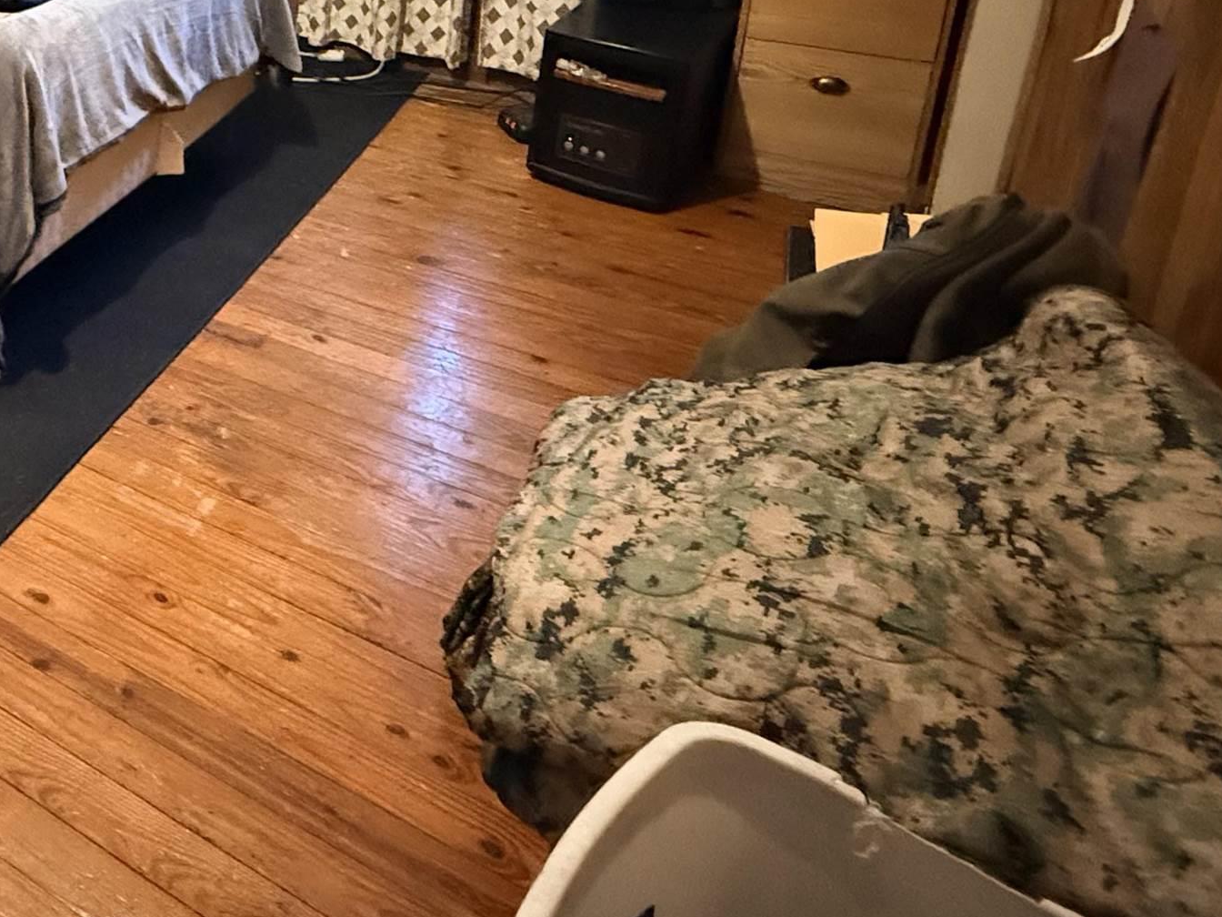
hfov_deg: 45.1
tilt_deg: -14.1
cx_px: -75
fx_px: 1130
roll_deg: +1.8
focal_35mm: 32
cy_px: -23
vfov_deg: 38.6
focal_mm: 2.22
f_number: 2.2
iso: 1250
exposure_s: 1/30
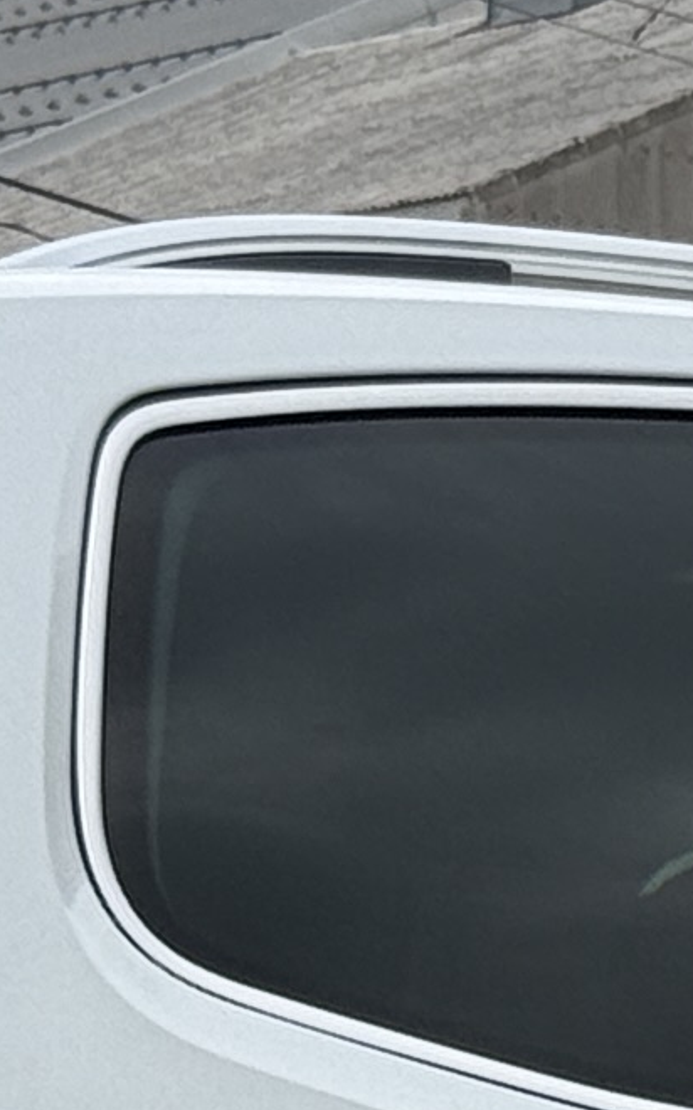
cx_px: 772
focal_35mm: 311
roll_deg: -0.1
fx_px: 9406
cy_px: 1470
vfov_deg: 6.7
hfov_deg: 4.2
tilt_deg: +2.8
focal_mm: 6.76
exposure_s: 1/5587
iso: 80
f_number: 1.78
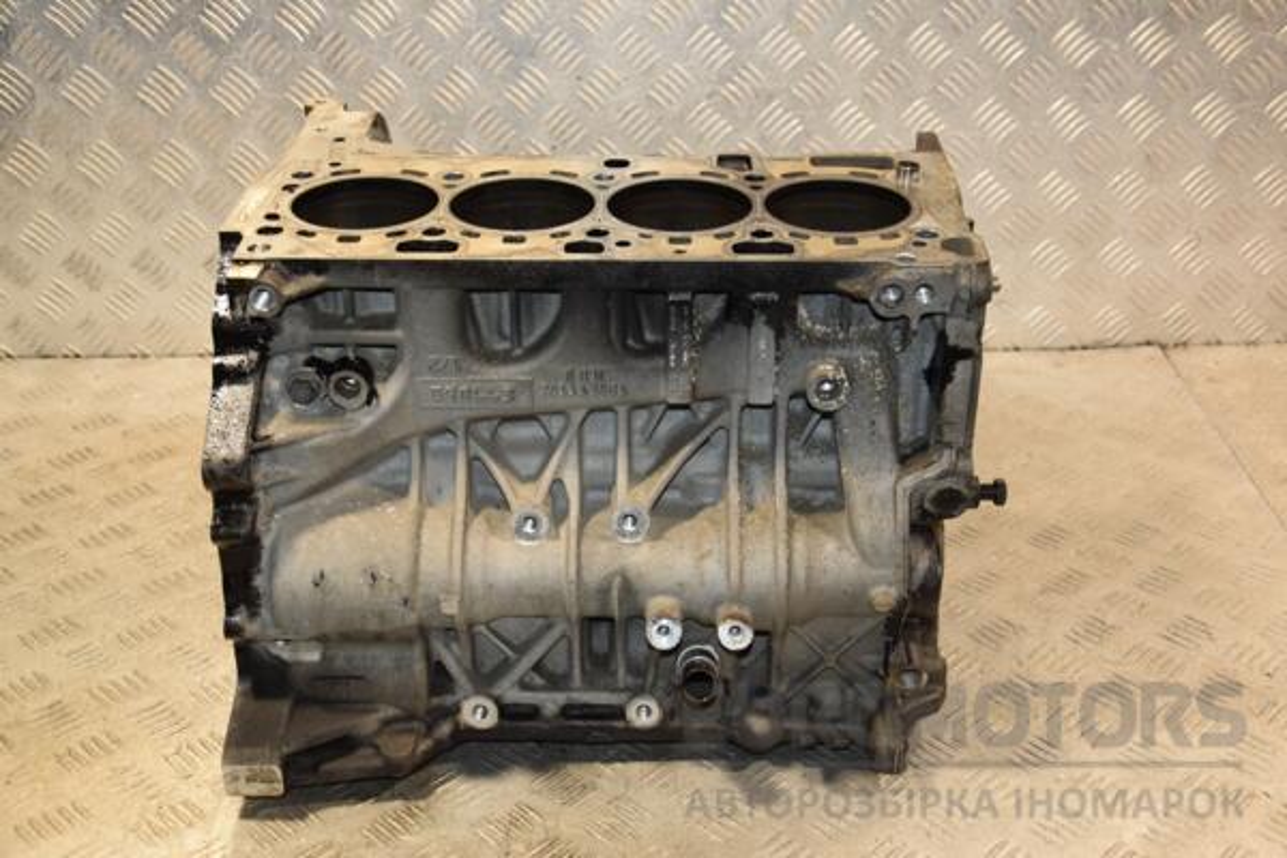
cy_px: 429
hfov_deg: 43.6
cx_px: 644
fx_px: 1609
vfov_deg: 29.9
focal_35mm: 45
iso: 800
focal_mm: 30
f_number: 5
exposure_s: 1/125
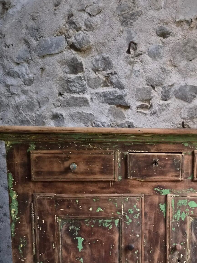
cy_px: 194
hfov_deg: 34.2
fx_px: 311
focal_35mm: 41
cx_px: 153
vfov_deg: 44.4
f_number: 1.8
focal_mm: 5.4
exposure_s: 1/50
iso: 1250
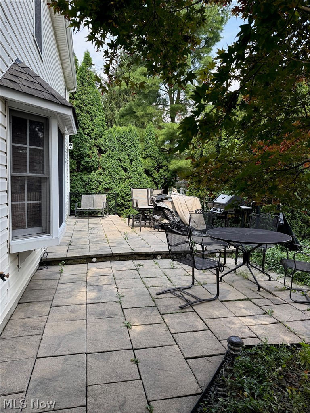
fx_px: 287
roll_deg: -0.9
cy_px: 206
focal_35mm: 24
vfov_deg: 71.6
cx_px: 155
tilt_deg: -1.6
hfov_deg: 56.8
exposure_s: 1/695
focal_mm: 6.76
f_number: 1.78
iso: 100
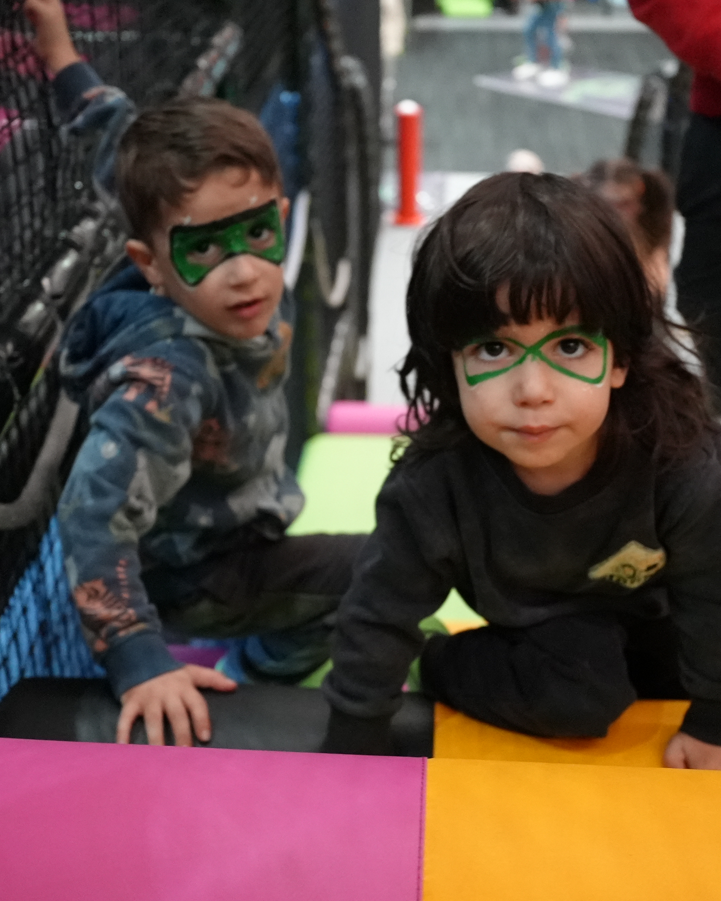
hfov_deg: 28.6
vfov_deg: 35.4
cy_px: 452
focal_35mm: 53
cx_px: 362
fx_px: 1414
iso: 10000
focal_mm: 35
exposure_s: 1/160
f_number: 4
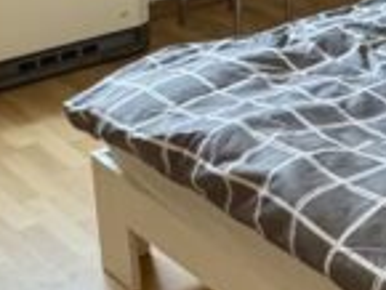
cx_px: 317
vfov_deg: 14.8
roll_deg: +0.8
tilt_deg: -20.7
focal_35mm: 99
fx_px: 1105
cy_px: 43
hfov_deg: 19.6
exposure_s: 1/60
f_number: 2.2
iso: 400
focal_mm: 2.22
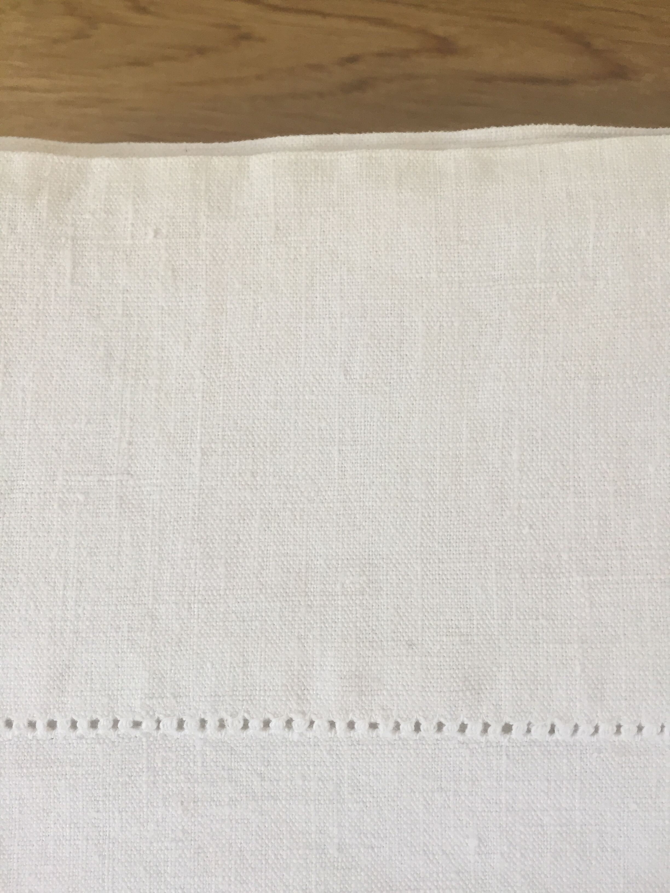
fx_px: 748
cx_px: 335
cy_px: 446
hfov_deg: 48.2
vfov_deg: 61.7
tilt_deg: -78.9
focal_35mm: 29
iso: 50
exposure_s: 1/33
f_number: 2.2
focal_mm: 4.15
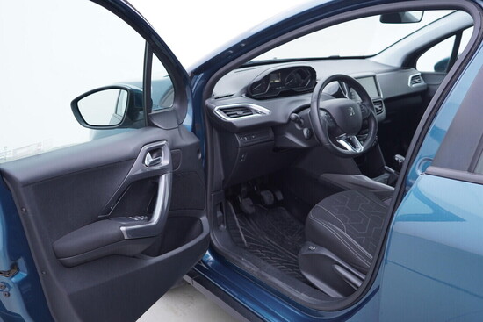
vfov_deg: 36.9
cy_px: 161
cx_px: 242
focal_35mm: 36
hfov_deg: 53.1
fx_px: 483
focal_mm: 24
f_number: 2.8
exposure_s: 1/40
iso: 125
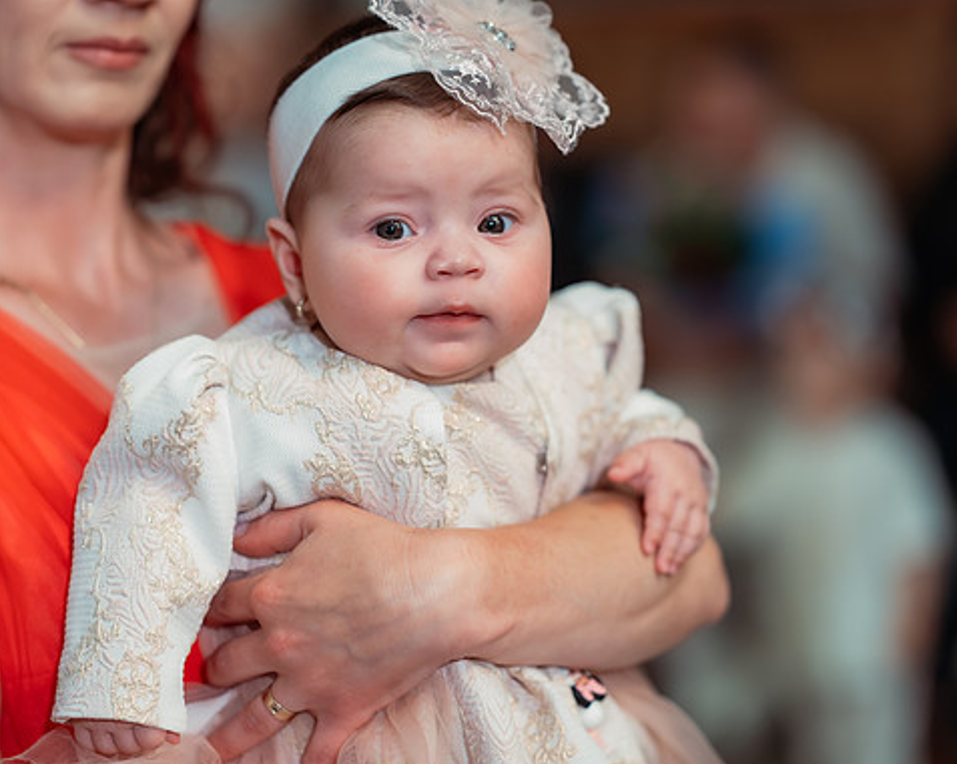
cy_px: 379
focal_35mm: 97
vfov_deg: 15.8
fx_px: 2746
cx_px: 395
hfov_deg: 19.8
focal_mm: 85
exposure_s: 1/250
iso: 1600
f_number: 2
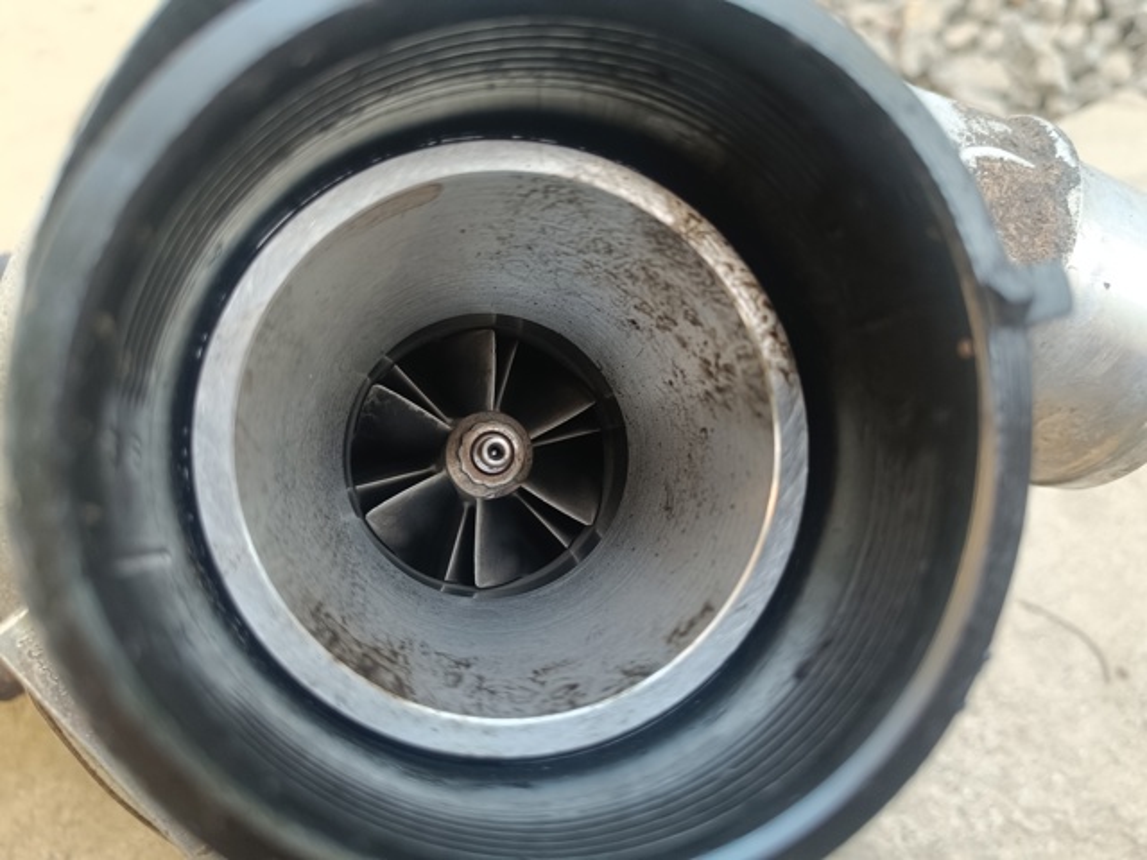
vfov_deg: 56.8
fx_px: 795
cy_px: 430
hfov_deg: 71.6
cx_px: 574
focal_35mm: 24
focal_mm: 5.59
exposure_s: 1/50.1
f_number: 1.88
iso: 486
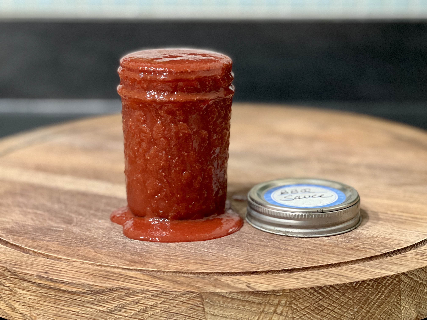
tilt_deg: -15.7
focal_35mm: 77
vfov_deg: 19.1
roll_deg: +1.0
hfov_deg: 25.3
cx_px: 214
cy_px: 160
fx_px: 950
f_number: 2.8
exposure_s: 1/15
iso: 400
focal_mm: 9
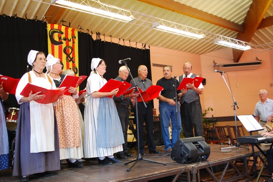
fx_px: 273
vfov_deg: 36.9
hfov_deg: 53.1
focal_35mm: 36
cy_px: 91
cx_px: 136
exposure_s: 1/25
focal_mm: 24
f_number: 4.2
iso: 400
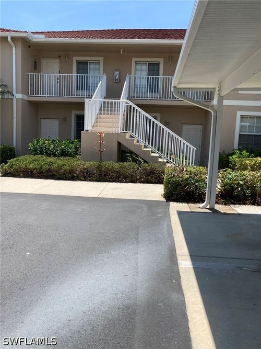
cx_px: 130
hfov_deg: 49.7
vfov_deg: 63.5
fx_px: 282
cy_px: 174
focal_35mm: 28
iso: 20
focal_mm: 3.99
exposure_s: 1/1779
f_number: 1.8
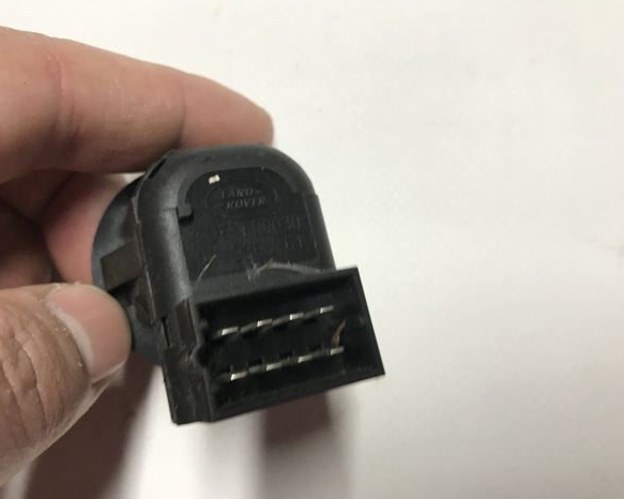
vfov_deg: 48.5
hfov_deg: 58.7
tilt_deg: -82.5
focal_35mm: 30
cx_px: 289
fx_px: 554
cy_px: 250
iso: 32
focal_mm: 3.99
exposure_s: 1/33
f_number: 1.8
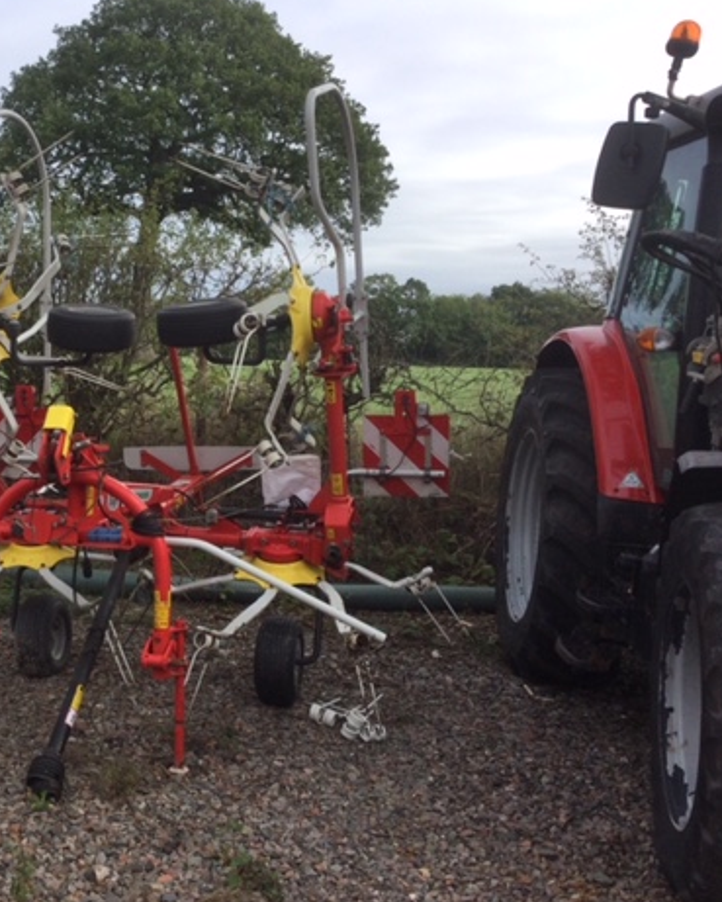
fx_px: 1121
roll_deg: -3.1
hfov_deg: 34.3
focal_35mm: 42
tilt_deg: -7.2
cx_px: 121
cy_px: 440
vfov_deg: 43.8
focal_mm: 3.3
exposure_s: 1/631
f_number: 2.4
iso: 25
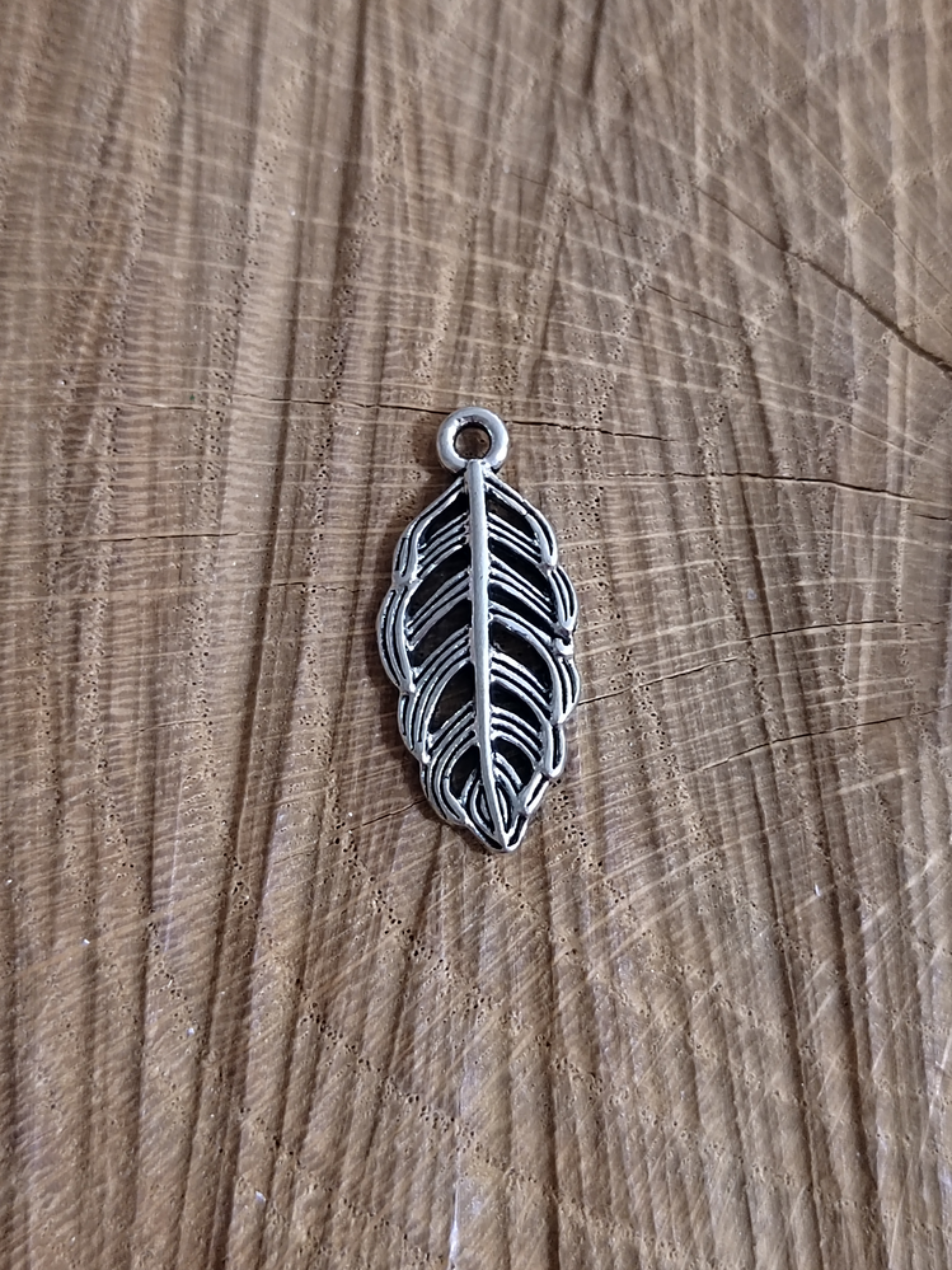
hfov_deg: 31.5
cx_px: 476
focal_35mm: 46
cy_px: 635
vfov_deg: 41.2
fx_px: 1687
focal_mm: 5.52
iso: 3494
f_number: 1.9
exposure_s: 1/40
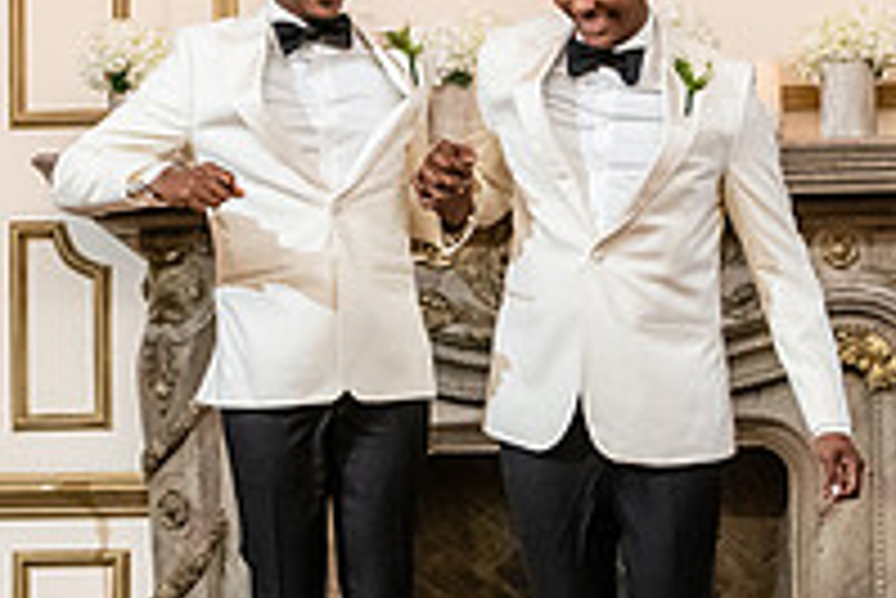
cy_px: 393
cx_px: 545
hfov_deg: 10.1
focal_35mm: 204
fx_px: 5081
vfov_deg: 6.7
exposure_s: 1/250
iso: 2500
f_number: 4
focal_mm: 70
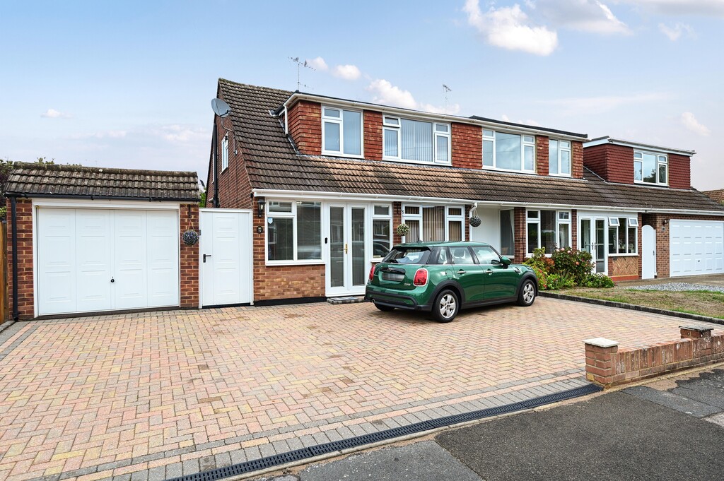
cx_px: 362
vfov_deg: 61.8
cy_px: 240
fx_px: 402
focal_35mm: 20
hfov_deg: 84.0
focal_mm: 20
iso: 400
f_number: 5.6
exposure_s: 1/250
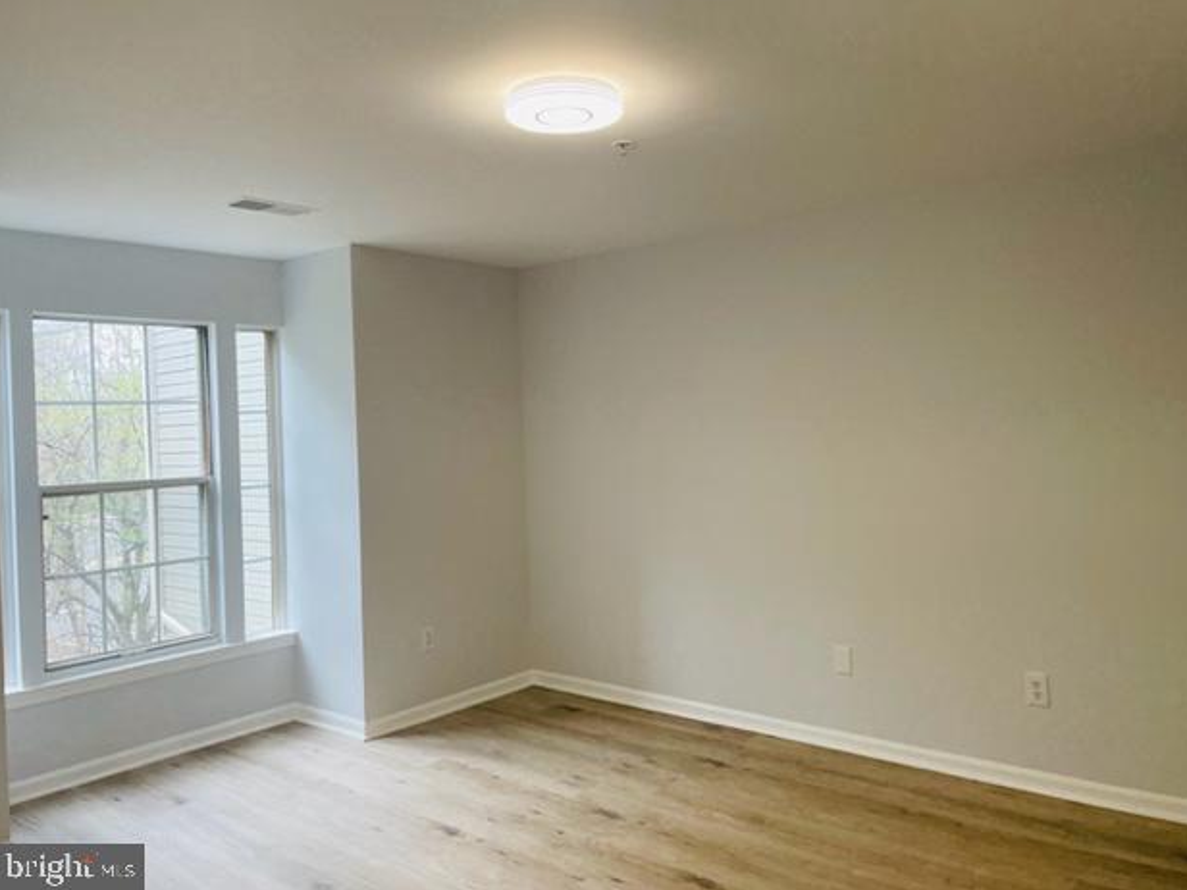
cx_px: 611
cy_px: 432
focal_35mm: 27
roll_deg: +2.6
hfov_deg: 65.3
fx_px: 926
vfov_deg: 51.3
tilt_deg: +0.4
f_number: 1.6
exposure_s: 1/120
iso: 50
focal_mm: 4.2
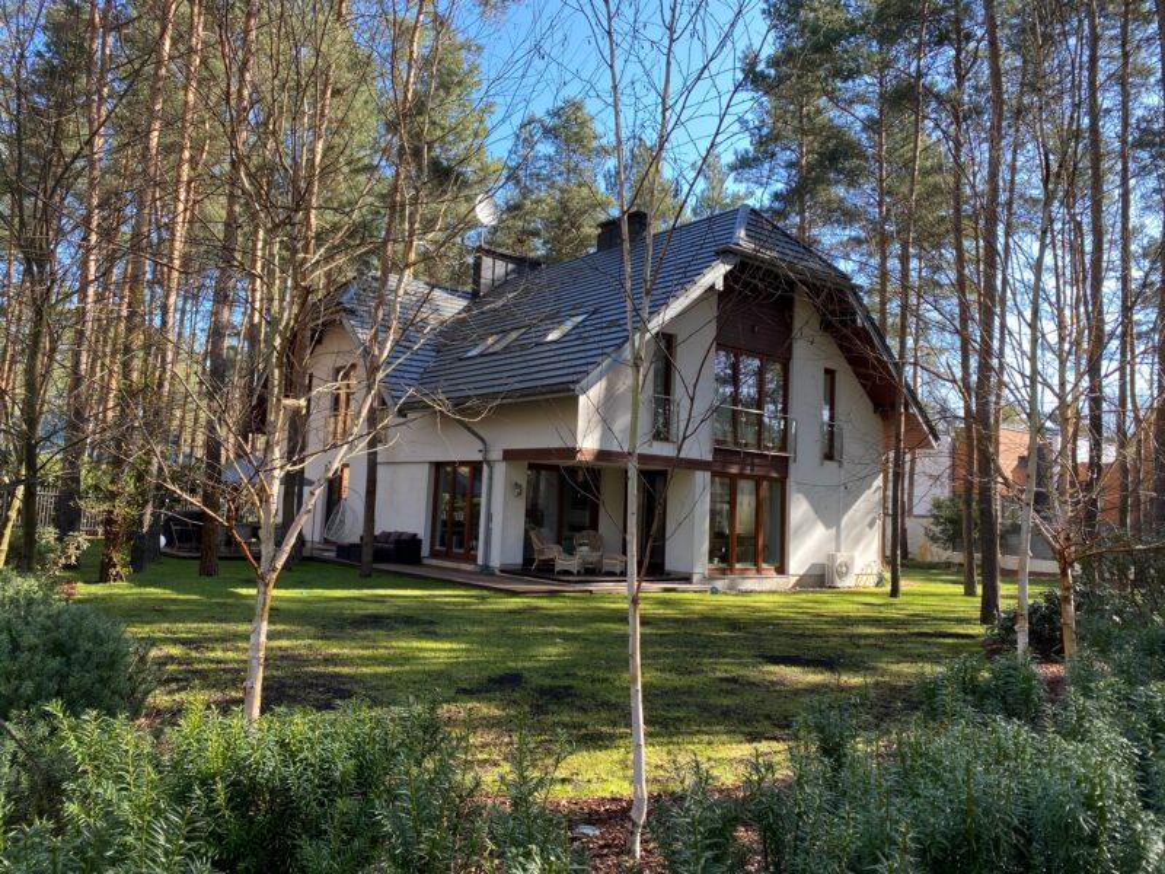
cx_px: 582
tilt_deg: +5.4
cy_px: 437
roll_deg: -3.4
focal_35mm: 26
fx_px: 875
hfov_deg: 67.3
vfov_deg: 53.1
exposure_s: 1/231
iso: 32
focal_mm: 4.25
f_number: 1.8
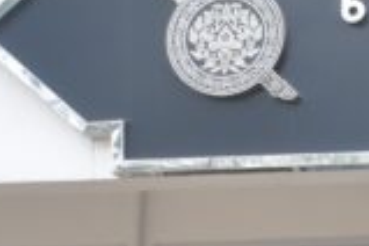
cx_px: 810
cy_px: 399
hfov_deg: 11.7
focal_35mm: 151
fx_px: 1548
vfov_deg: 8.8
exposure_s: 1/200
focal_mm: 22
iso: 200
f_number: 7.1
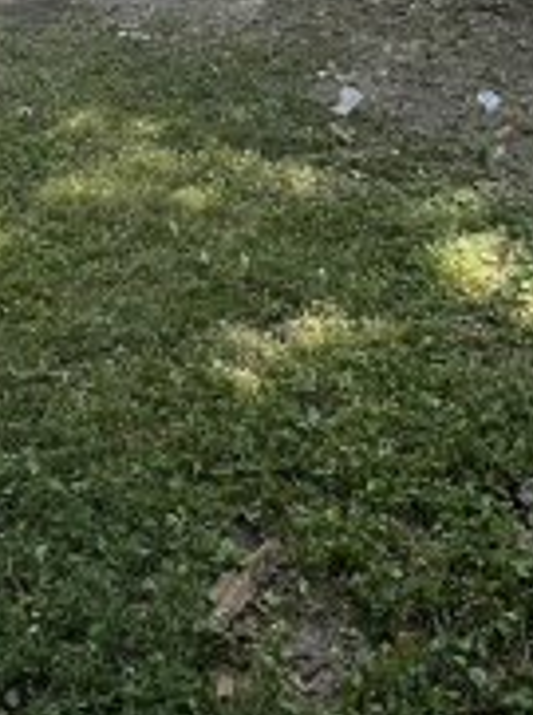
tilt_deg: -3.6
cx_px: 257
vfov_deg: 30.5
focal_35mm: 48
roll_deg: +0.1
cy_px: -235
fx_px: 989
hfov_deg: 30.2
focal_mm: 1.57
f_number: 1.8
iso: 32
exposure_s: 1/298
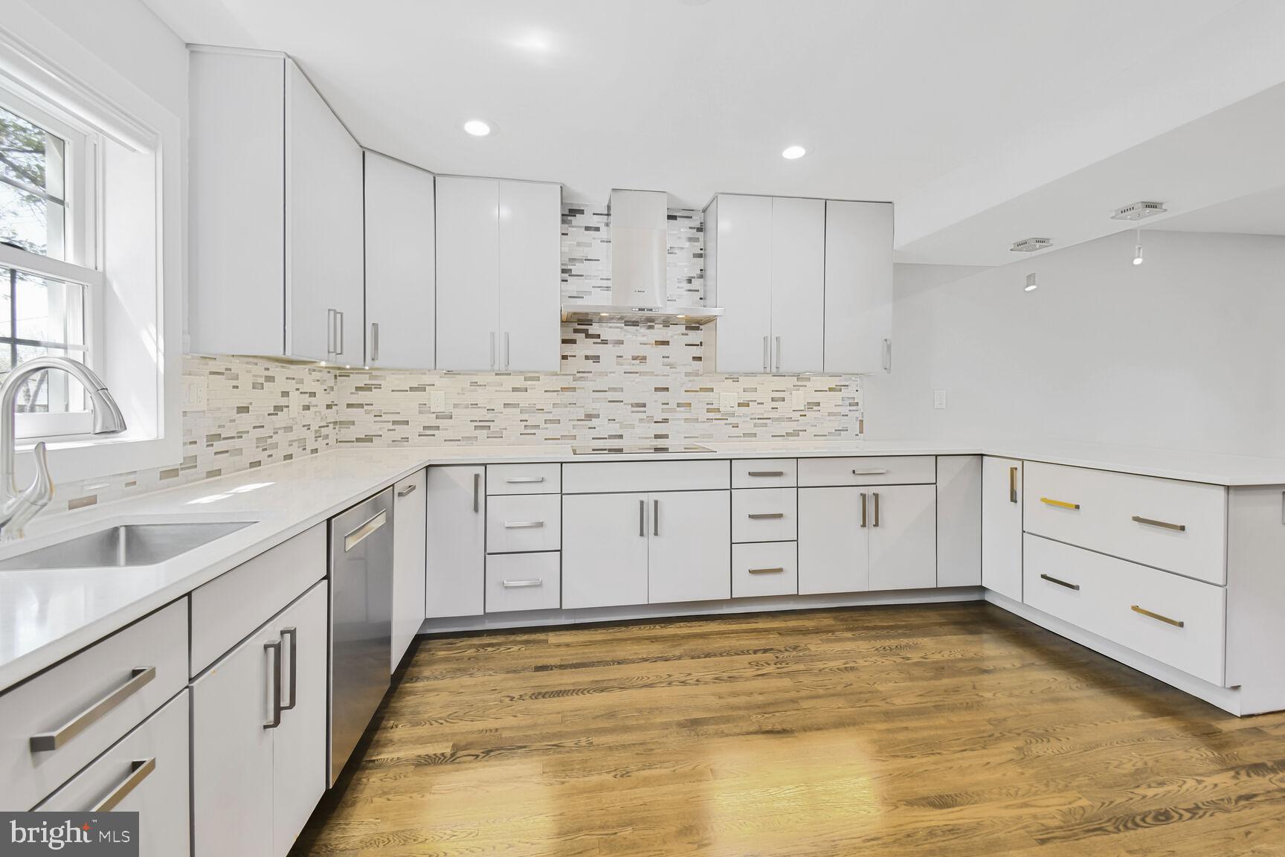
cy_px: 428
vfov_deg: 77.3
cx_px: 642
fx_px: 535
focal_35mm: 15
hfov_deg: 100.4
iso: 200
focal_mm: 10
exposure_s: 1
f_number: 9
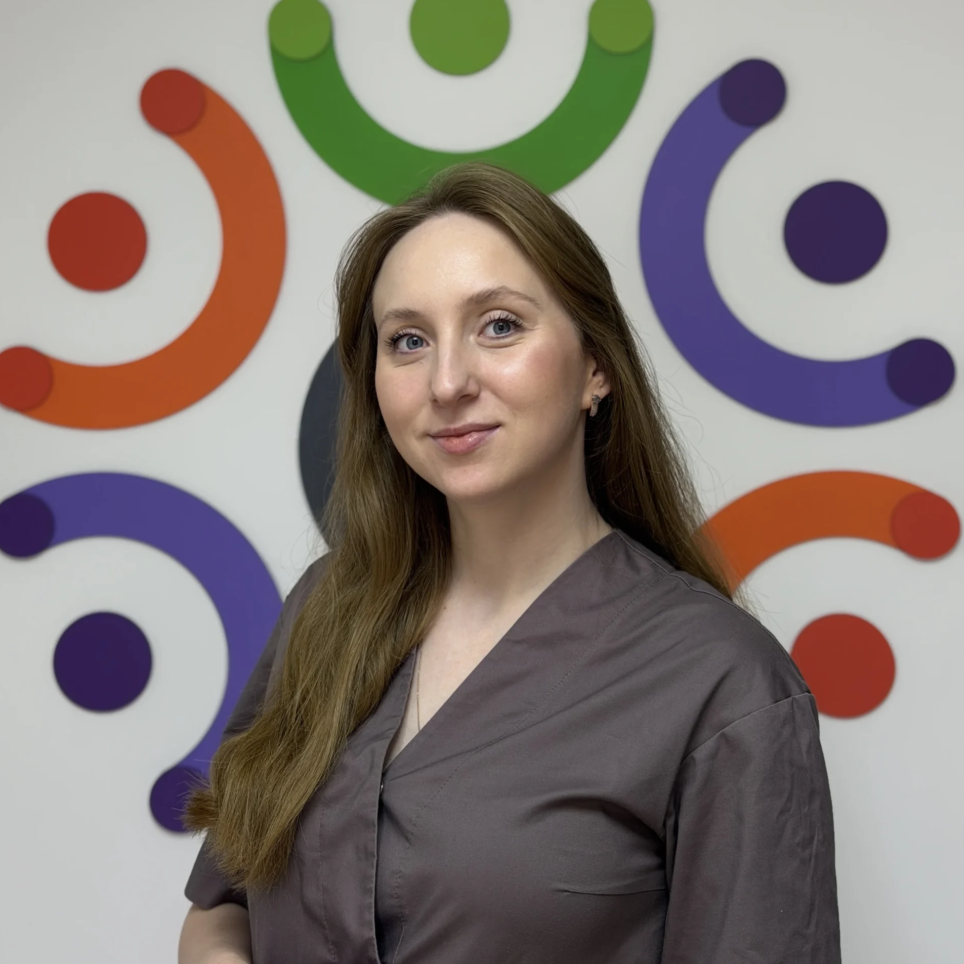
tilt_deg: -0.6
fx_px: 1796
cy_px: 393
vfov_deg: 30.0
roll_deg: -0.4
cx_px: 480
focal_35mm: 57
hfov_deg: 30.0
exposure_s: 1/50
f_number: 1.8
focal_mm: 6.8
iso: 80
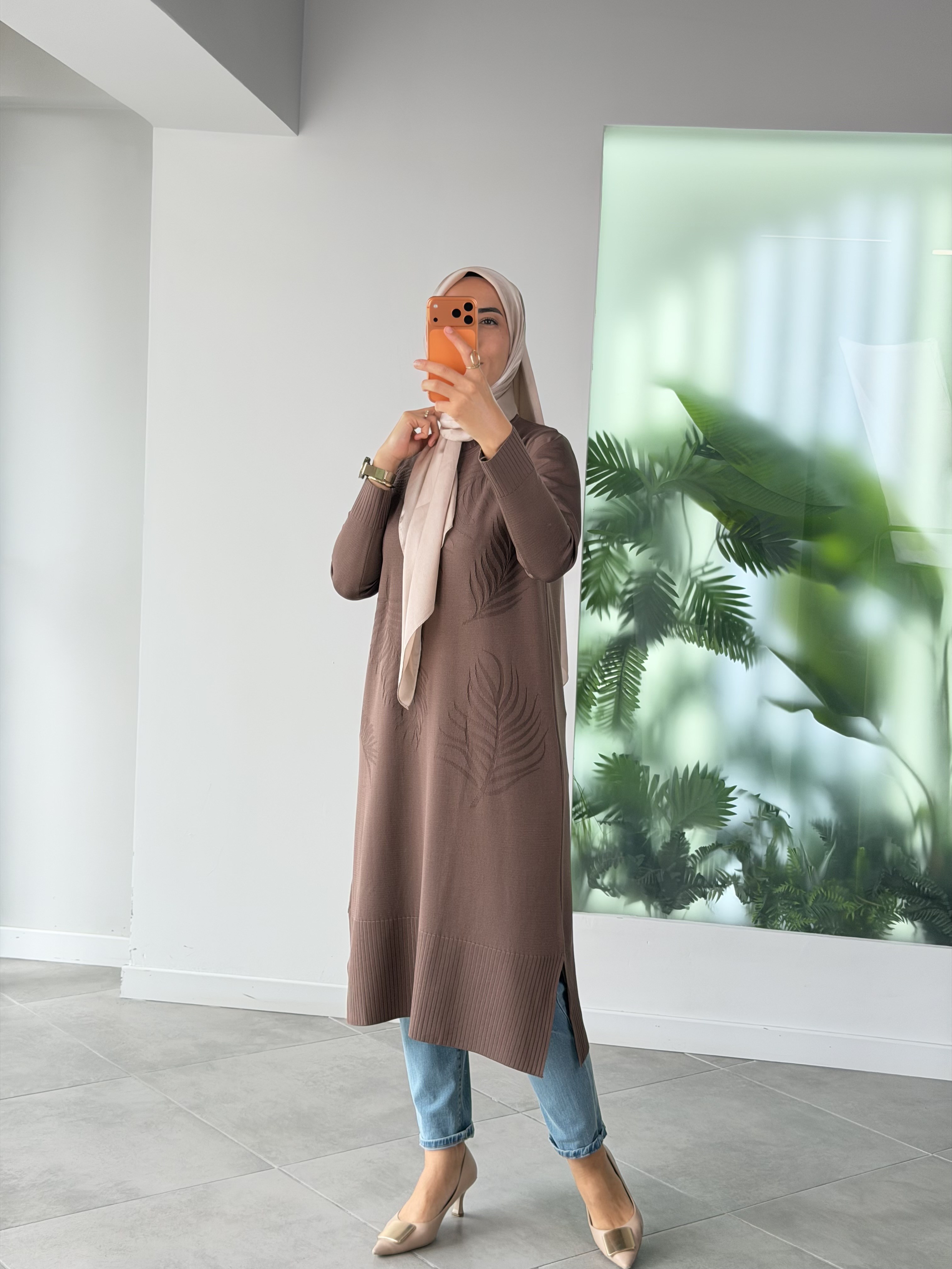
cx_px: 476
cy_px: 634
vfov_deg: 39.7
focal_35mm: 48
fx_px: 1760
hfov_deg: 30.3
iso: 64
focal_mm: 6.76
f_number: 1.78
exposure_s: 1/309
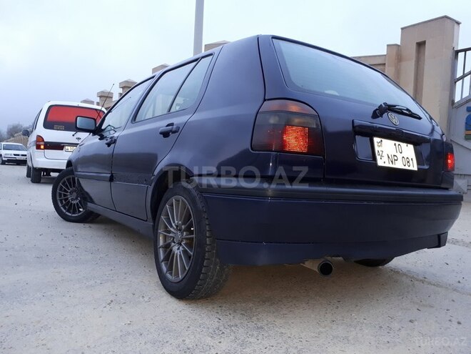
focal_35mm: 27
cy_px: 177
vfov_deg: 51.4
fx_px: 367
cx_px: 236
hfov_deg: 65.3
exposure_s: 1/33
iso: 160
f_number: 1.9
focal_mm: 3.6
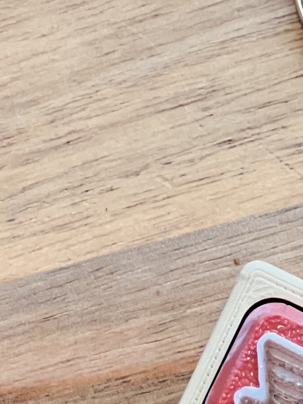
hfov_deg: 4.3
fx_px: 4016
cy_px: 386
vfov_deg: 5.7
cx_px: 141
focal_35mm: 344
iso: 250
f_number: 2.8
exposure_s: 1/94
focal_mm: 9
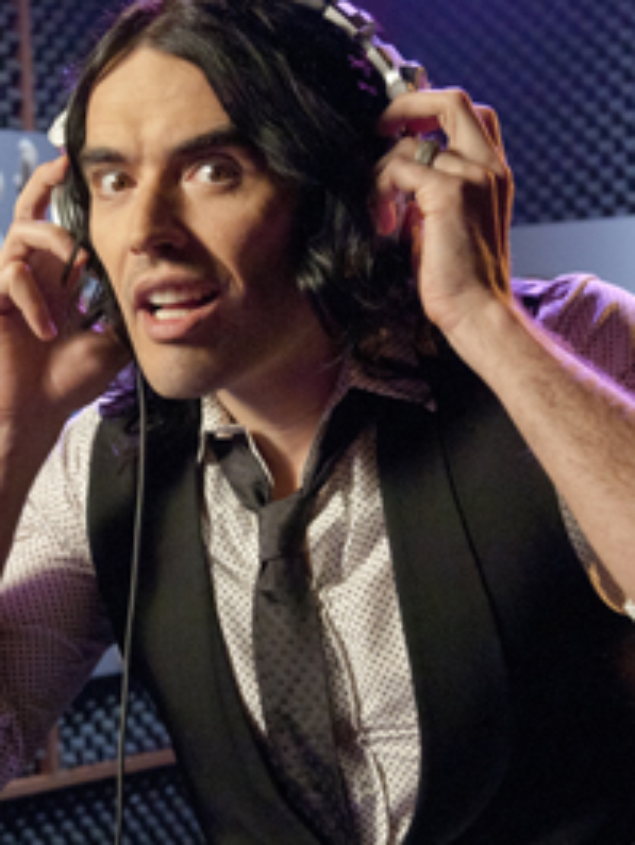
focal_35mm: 93
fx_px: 2273
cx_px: 176
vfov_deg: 21.1
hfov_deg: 15.8
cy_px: 446
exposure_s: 1/125
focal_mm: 38
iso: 1600
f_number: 4
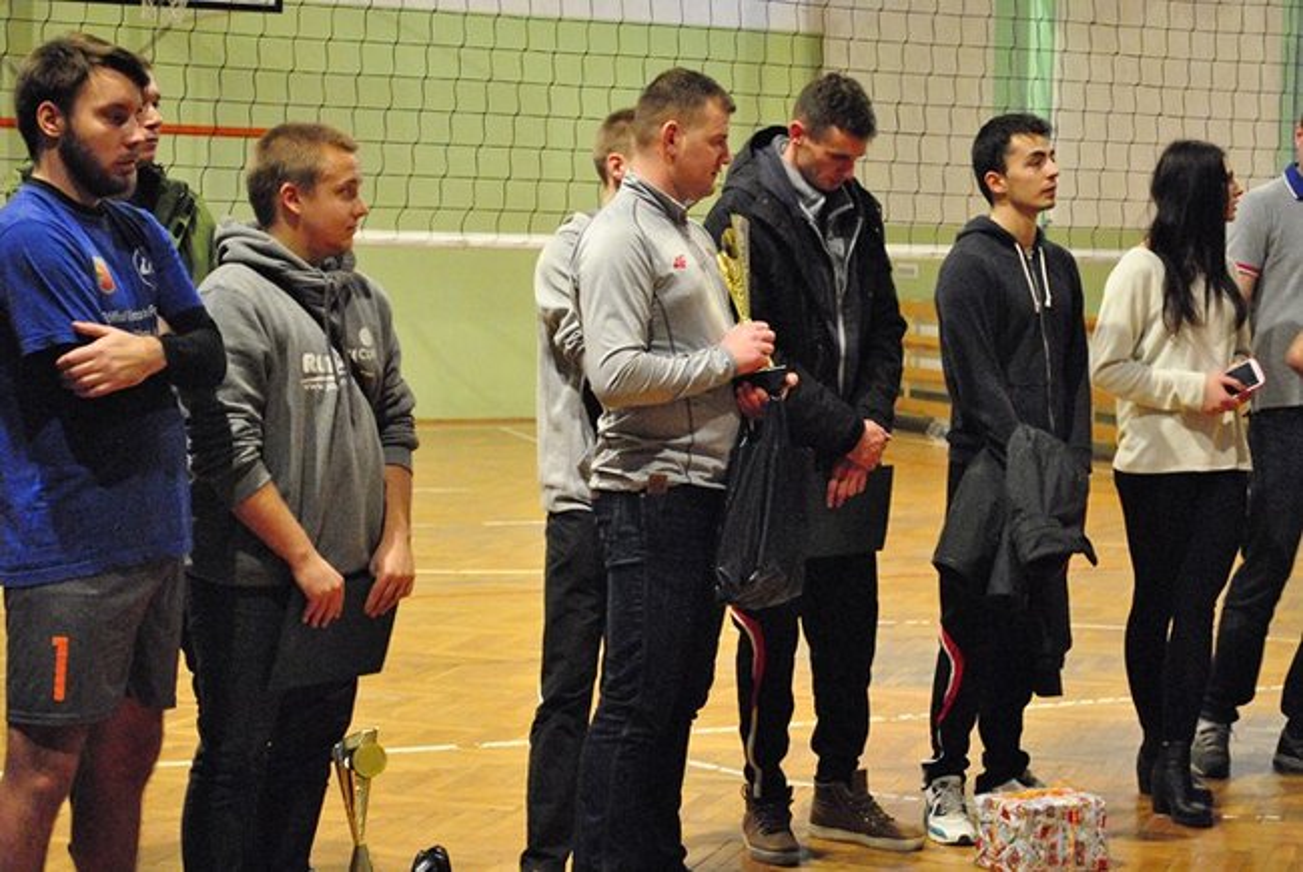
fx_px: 2989
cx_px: 652
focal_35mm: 82
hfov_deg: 24.6
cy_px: 436
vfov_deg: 16.6
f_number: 5.6
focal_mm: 55
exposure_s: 1/30
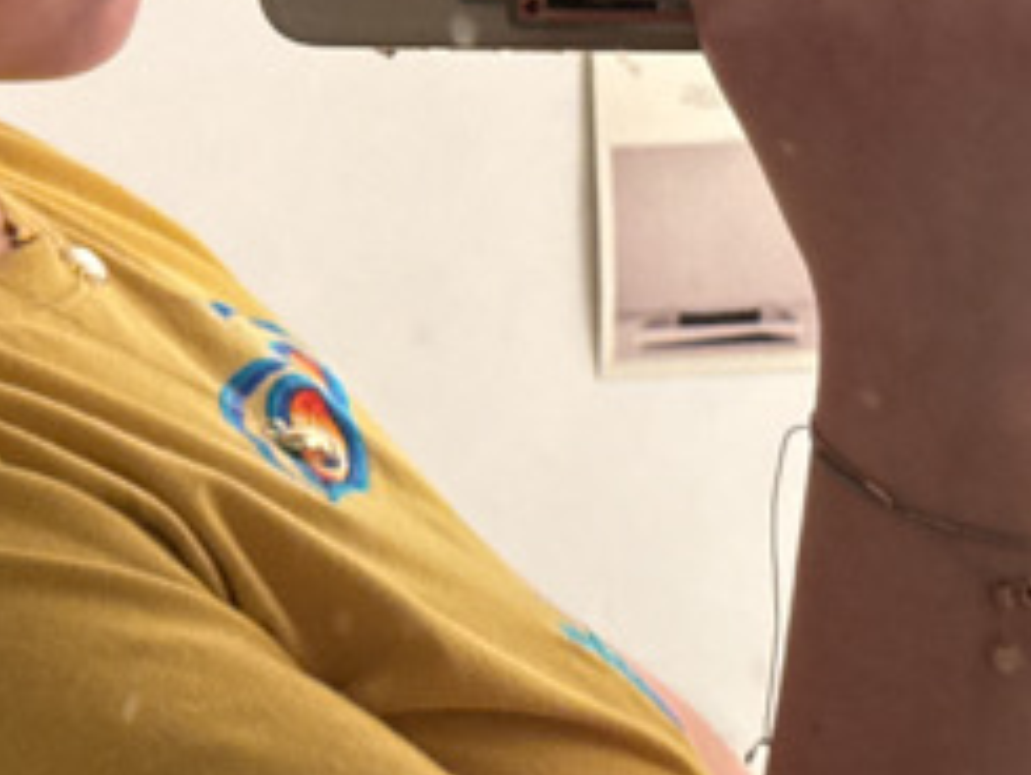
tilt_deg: -1.8
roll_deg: +1.8
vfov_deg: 10.7
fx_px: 4082
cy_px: -69
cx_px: -88
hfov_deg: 14.1
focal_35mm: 137
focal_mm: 6.76
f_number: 1.78
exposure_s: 1/33
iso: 400
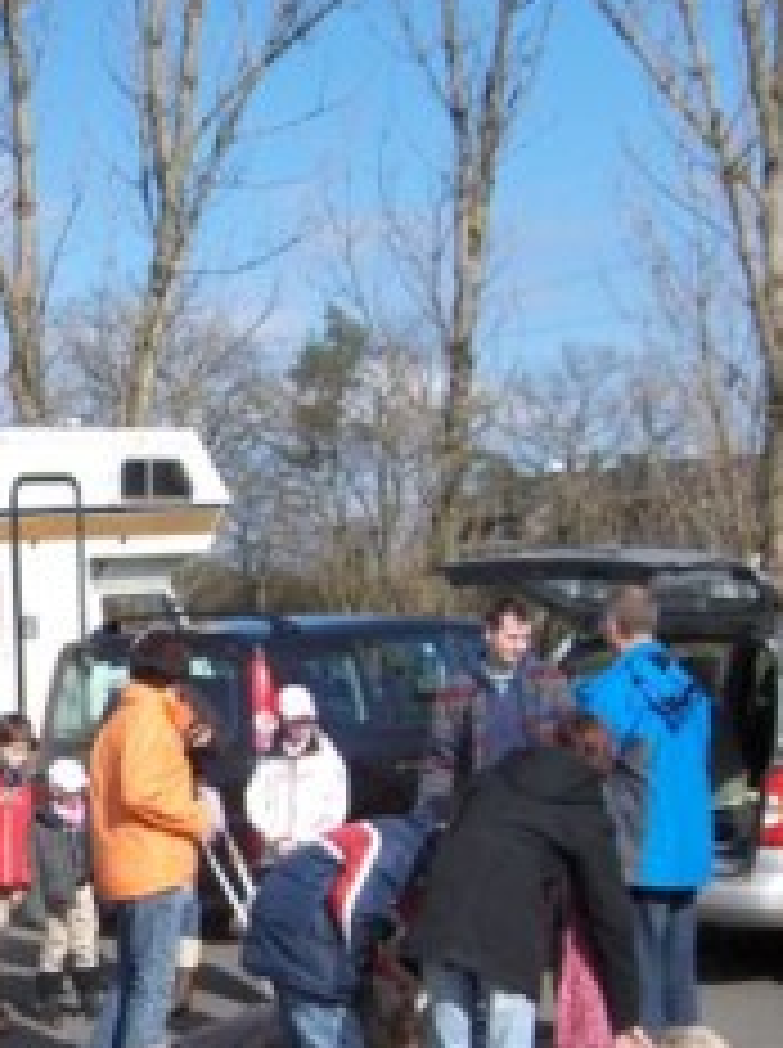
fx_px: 2540
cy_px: 816
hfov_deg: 16.8
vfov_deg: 23.0
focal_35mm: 84
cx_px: -148
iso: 50
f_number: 4.8
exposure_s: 1/386
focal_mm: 8
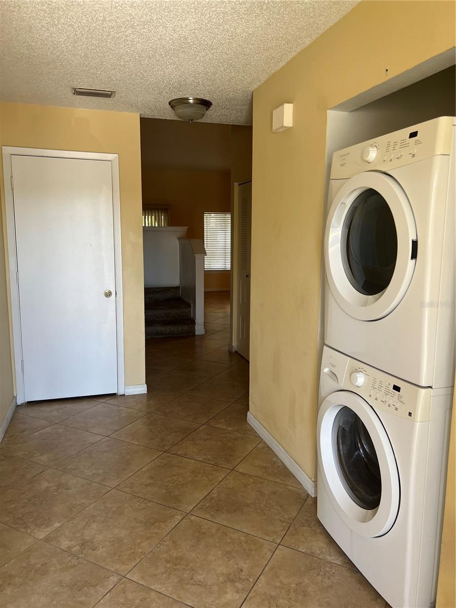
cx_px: 228
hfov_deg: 53.1
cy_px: 304
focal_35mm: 26
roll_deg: -0.7
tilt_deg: -4.0
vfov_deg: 67.3
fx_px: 457
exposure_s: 1/121
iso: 80
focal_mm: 5.7
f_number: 1.5
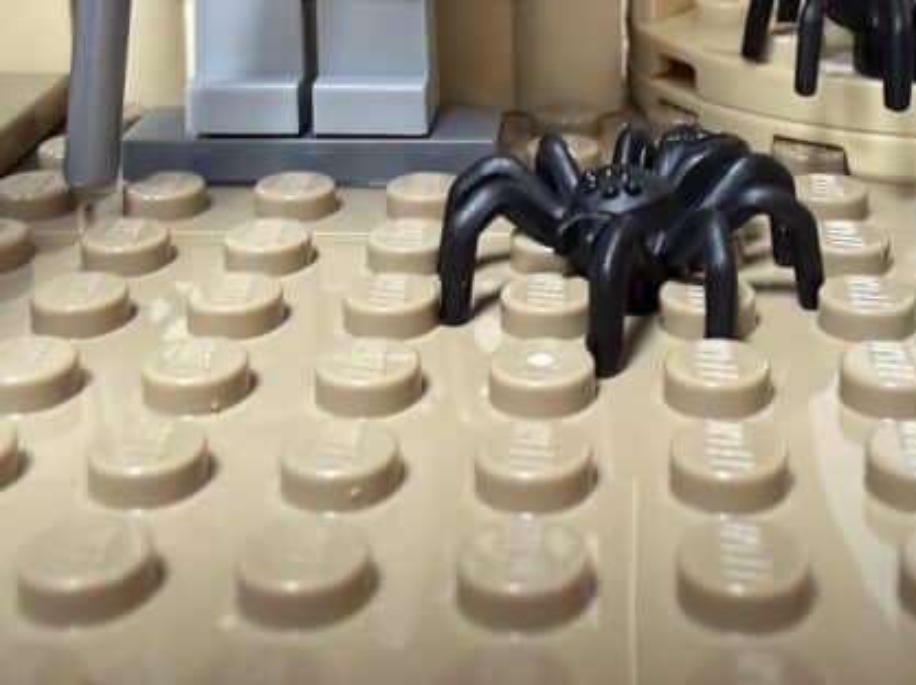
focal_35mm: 59
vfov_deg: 23.3
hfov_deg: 32.6
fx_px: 1560
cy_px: -70
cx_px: 351
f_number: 2.2
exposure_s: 1/60
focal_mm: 2.22
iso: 320
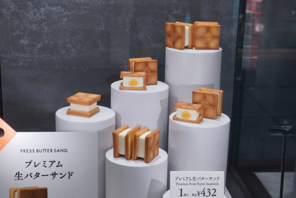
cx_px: 148
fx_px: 407
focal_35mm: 50
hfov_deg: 40.0
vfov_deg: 27.3
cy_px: 99
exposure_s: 1/50
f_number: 6.3
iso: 250
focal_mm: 33
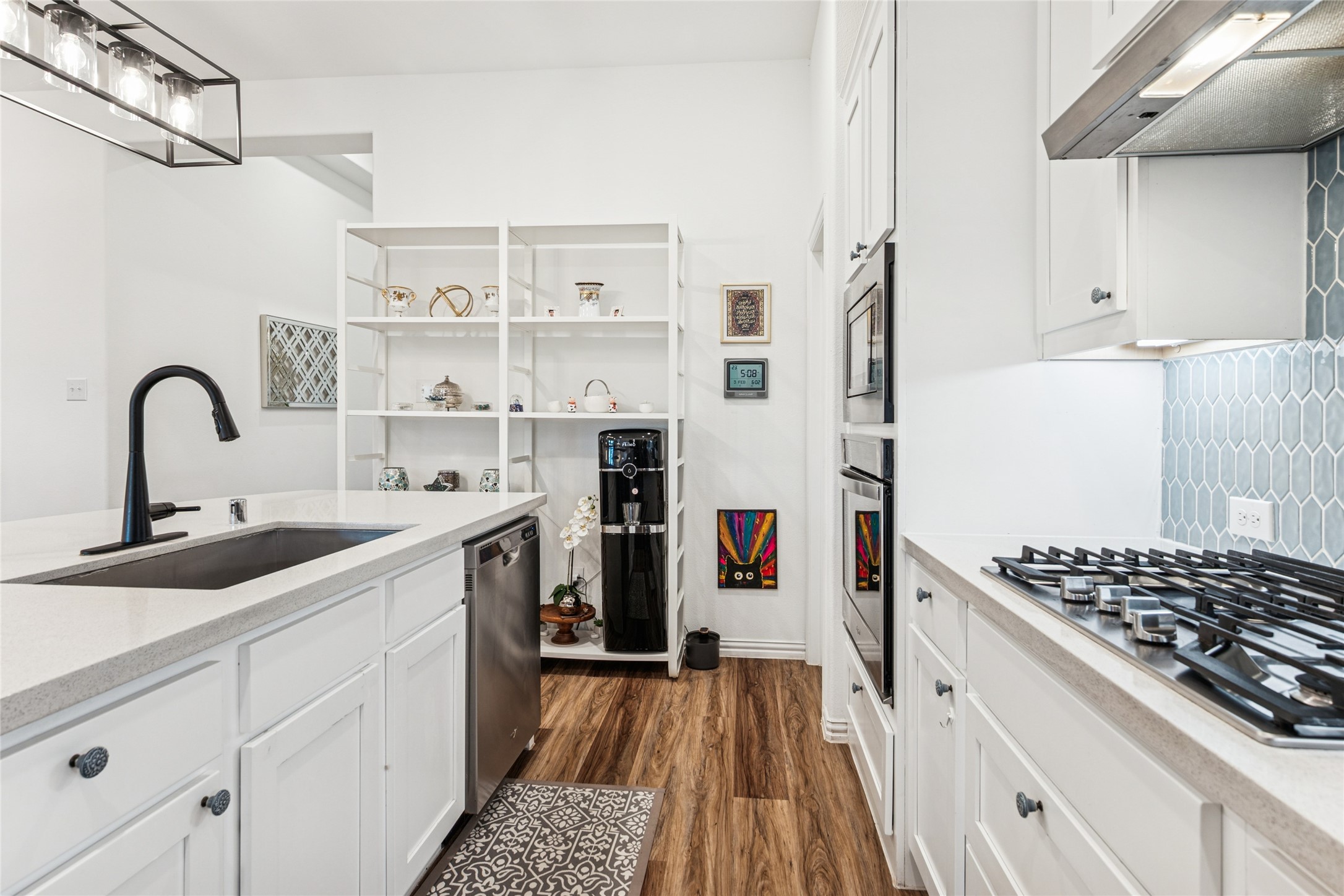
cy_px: 448
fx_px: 690
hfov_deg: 88.4
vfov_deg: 65.9
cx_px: 672
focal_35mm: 18
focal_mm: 18.5
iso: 250
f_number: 8
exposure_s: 1/4
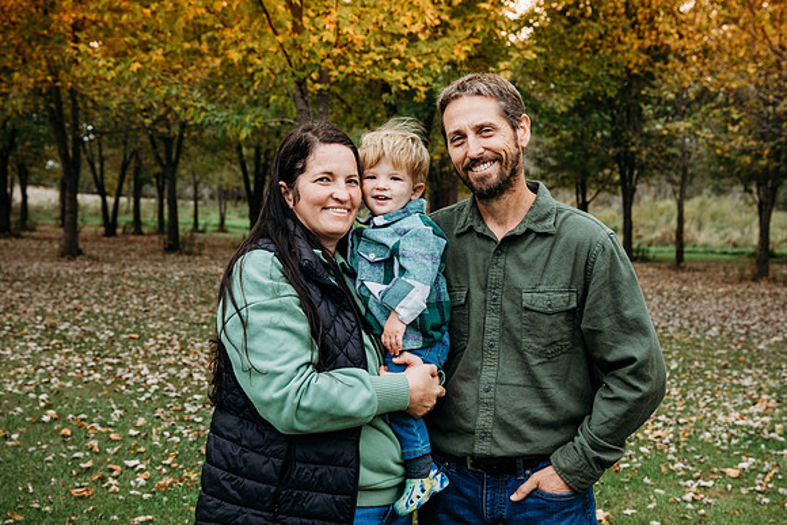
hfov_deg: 37.3
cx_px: 455
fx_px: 1162
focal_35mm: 53
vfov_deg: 25.5
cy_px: 262
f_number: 5.6
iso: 200
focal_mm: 46
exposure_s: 1/250
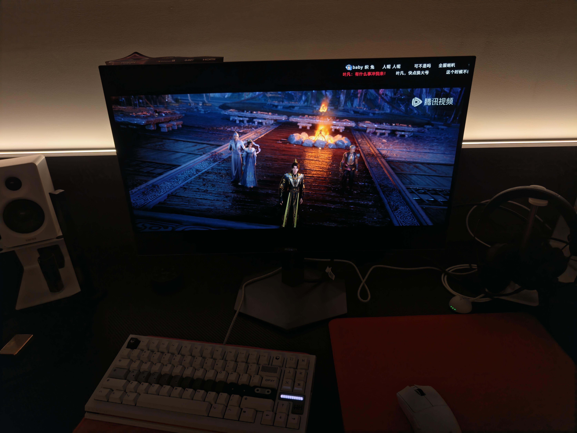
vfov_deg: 58.9
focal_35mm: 23
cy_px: 216
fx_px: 383
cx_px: 288
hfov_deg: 73.9
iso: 200
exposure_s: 1/105
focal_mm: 8.67
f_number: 1.8
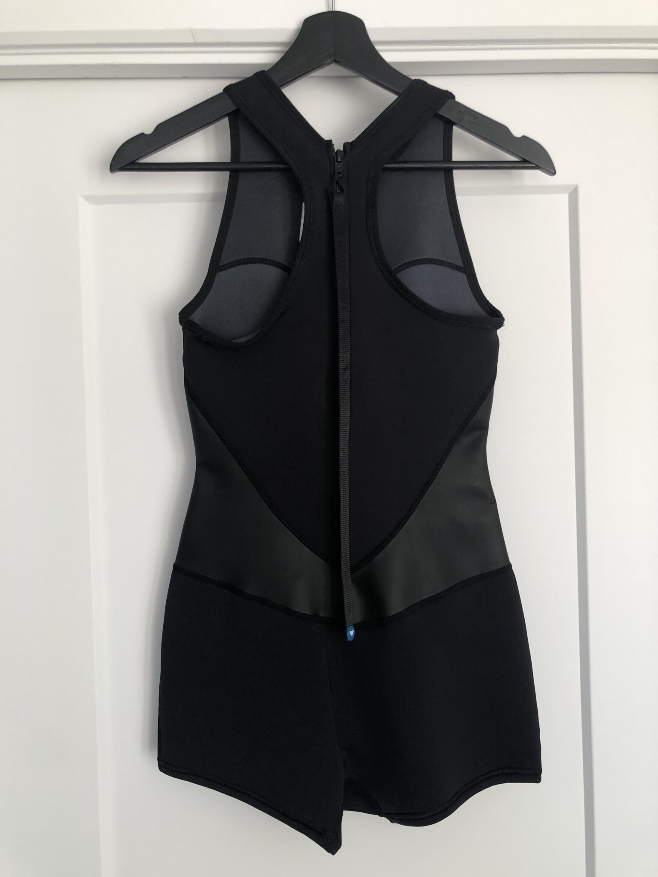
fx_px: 710
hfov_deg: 49.7
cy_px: 438
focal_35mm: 28
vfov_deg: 63.4
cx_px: 329
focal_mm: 4
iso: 25
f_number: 1.8
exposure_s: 1/40
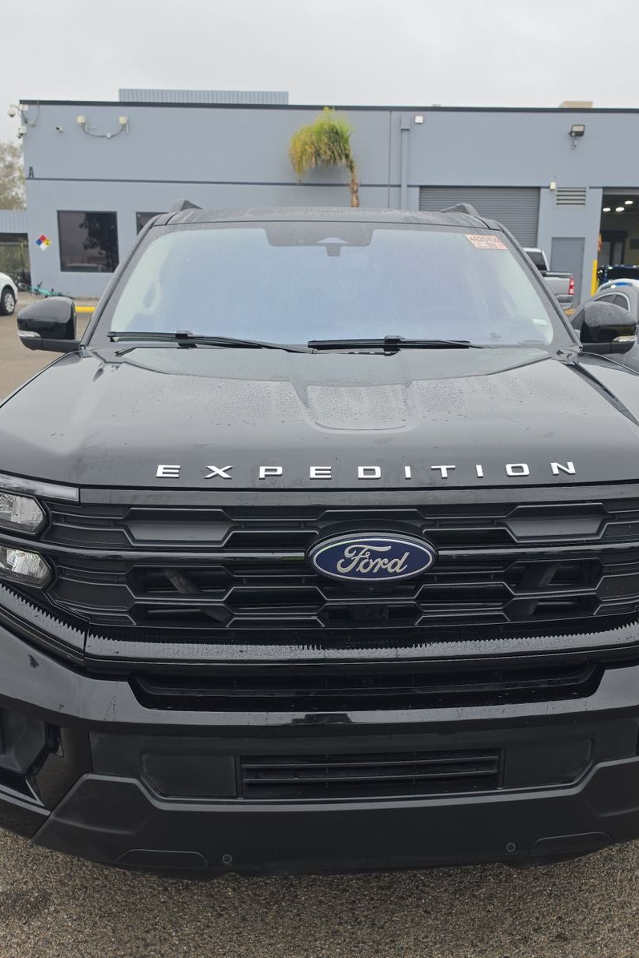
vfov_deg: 58.7
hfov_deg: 41.0
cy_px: 478
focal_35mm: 32
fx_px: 852
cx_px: 355
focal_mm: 6.5
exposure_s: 1/153
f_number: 1.4
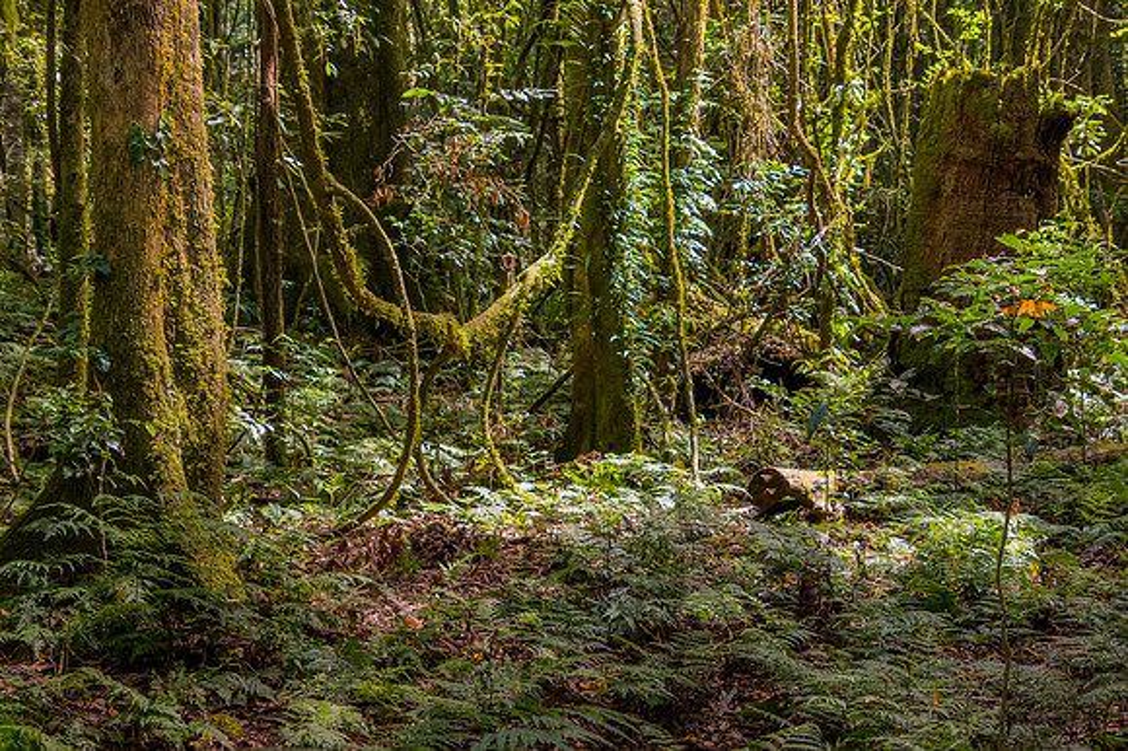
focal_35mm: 60
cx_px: 564
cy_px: 376
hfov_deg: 33.4
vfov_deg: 22.6
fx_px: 1879
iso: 800
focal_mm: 40
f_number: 5.6
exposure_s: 1/160
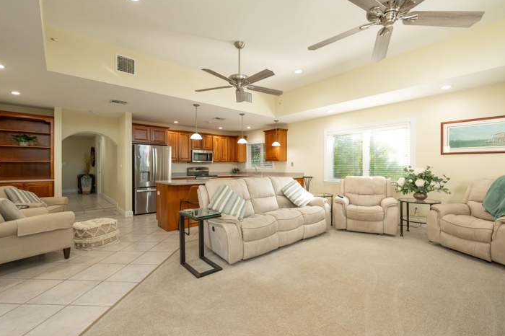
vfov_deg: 73.7
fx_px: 224
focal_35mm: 16
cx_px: 260
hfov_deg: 96.7
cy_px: 165
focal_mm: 14
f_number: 8
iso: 1250
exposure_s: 1/60
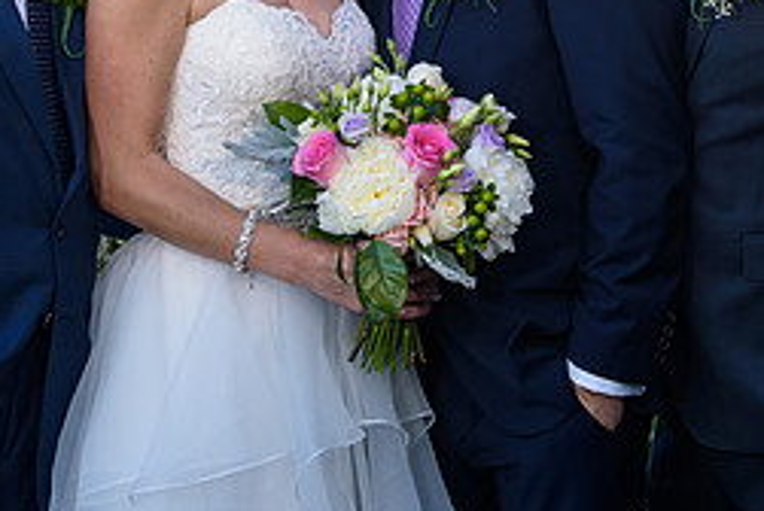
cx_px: 437
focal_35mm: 131
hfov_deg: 15.6
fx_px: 2783
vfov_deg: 10.4
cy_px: -55
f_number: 4
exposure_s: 1/250
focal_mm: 48
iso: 200
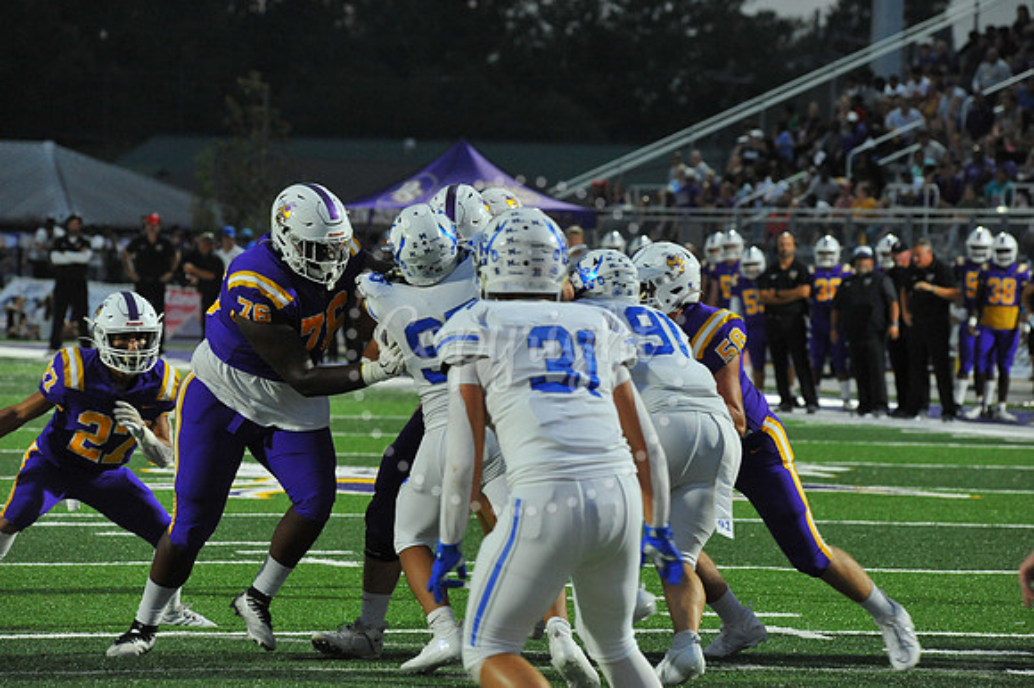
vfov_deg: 6.9
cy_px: 344
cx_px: 517
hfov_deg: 10.3
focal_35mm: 200
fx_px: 5741
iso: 3200
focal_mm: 200
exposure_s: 1/320
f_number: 7.1
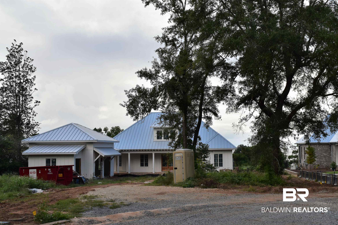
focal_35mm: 48
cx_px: 169
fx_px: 451
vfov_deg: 28.1
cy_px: 112
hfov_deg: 41.1
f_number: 10
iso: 400
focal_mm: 32
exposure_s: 1/320
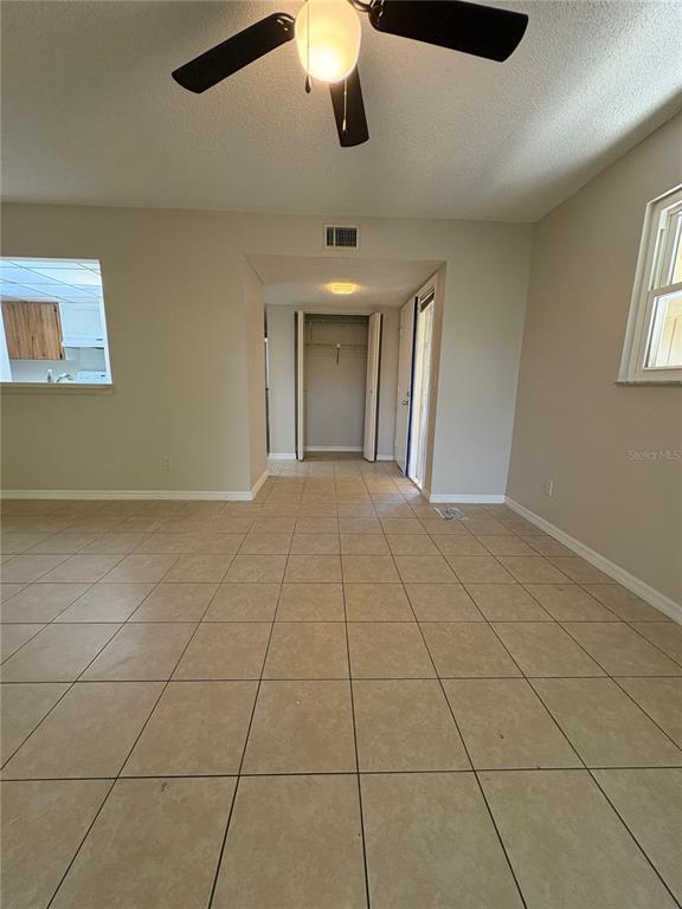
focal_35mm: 14
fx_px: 368
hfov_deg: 85.7
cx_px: 341
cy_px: 454
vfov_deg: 102.1
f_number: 2.2
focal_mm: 2.22
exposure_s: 1/60
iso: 250
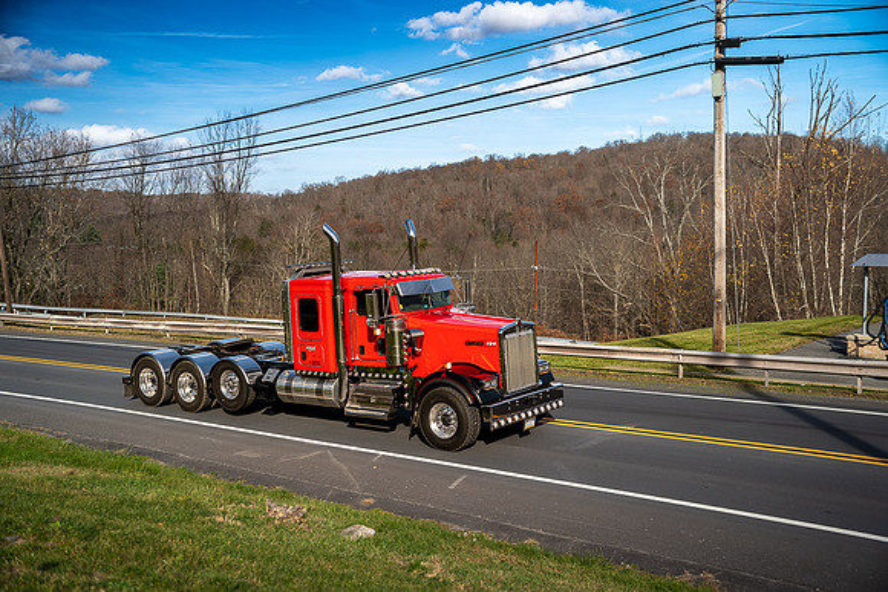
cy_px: 296
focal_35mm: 38
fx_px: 938
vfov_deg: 35.1
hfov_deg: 50.7
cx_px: 444
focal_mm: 38
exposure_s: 1/160
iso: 125
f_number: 2.2
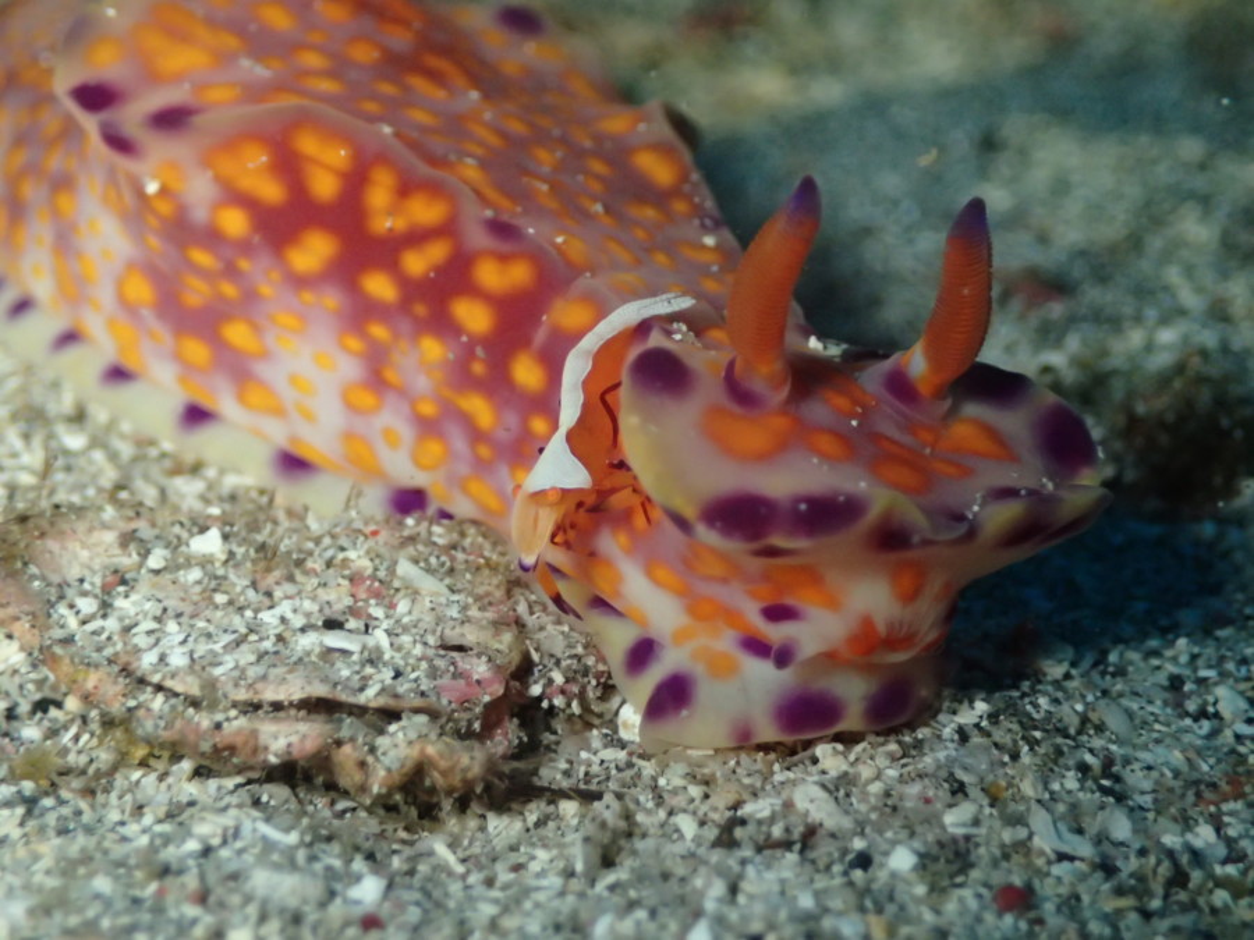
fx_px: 2210
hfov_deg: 31.7
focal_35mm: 61
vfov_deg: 24.0
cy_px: 470
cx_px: 627
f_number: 10
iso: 800
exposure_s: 1/60
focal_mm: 11.01
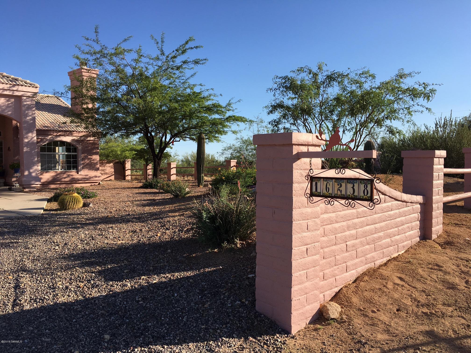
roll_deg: +1.6
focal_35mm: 29
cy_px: 176
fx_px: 395
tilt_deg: -0.8
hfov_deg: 61.7
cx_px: 236
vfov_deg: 48.2
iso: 25
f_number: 2.2
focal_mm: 4.15
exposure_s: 1/1183
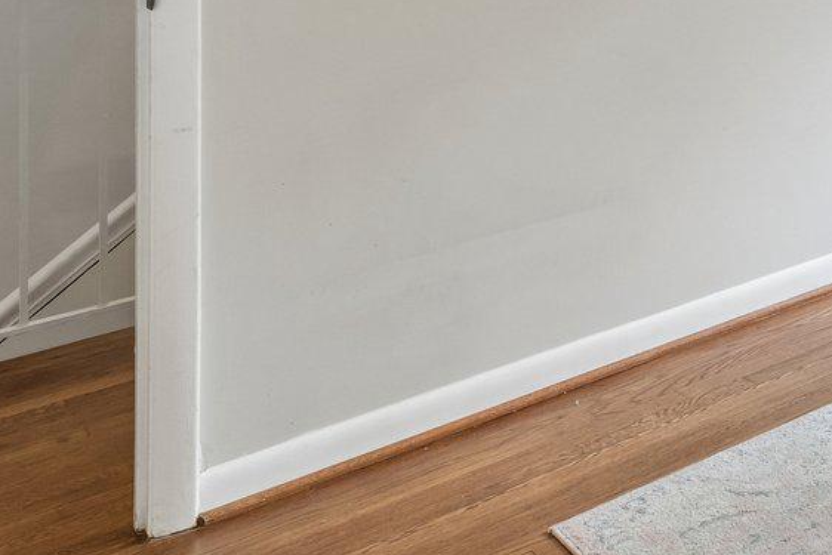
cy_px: -206
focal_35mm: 51
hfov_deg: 26.8
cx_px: 1267
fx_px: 1179
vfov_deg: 22.9
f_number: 8
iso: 360
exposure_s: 1/15
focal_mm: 14
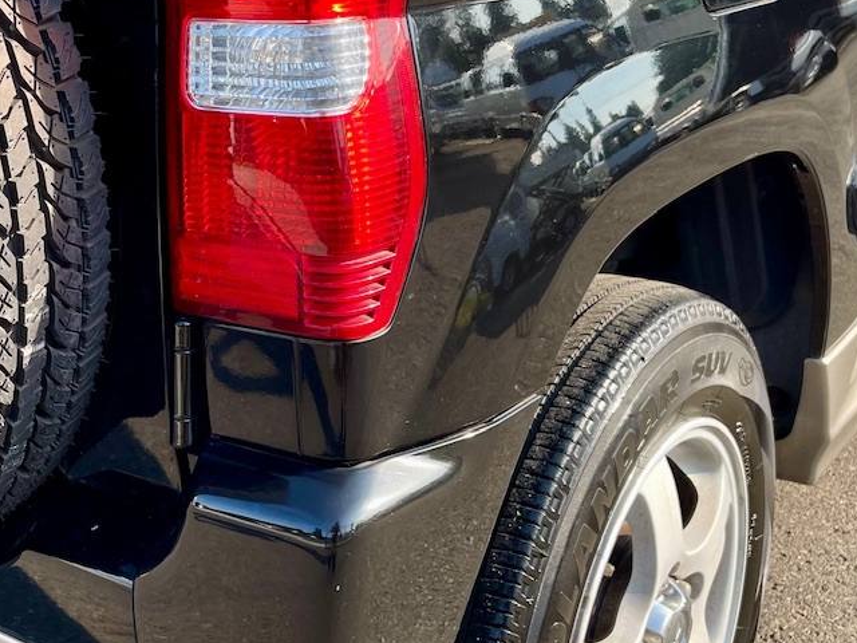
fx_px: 1238
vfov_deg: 29.0
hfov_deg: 37.6
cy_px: 261
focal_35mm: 50
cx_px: 252
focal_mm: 5.1
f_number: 1.6
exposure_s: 1/419
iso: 32
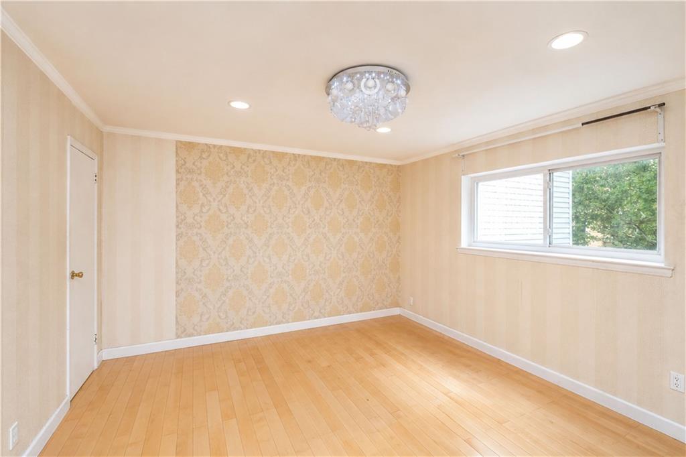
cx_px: 343
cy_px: 228
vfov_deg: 77.3
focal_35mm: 15
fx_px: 286
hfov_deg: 100.4
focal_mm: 10
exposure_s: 1/60
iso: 1600
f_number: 8
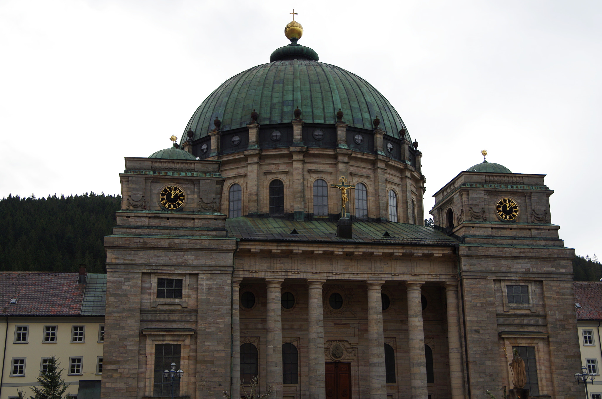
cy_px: 200
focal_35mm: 46
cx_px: 301
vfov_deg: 29.1
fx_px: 768
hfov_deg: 42.8
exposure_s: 1/200
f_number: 5.6
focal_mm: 31
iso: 100
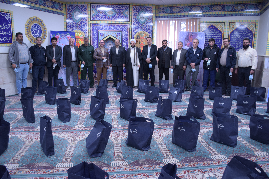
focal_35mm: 27
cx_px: 134
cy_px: 90
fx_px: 202
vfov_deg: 47.9
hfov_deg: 67.4
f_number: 4.5
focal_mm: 18
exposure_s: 1/30
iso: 800
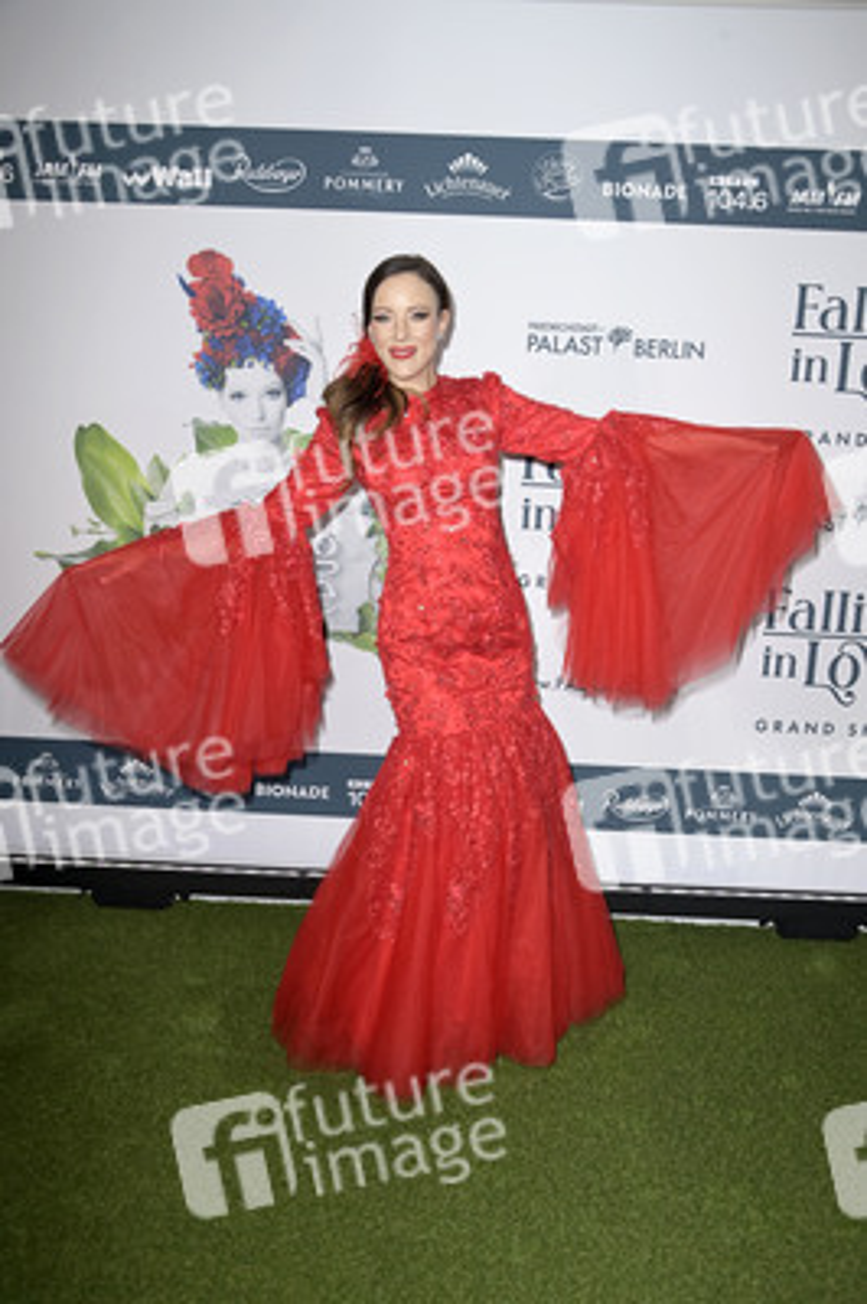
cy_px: 652
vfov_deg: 58.8
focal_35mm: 32
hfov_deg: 41.0
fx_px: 1158
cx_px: 434
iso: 640
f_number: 5.6
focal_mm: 32
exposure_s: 1/250
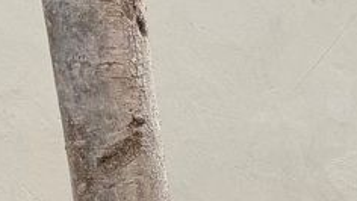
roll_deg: +0.2
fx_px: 1260
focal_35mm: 133
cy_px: 280
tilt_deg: -7.6
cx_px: 900
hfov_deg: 12.2
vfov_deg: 9.0
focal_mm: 6.76
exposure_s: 1/888
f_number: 1.78
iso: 80
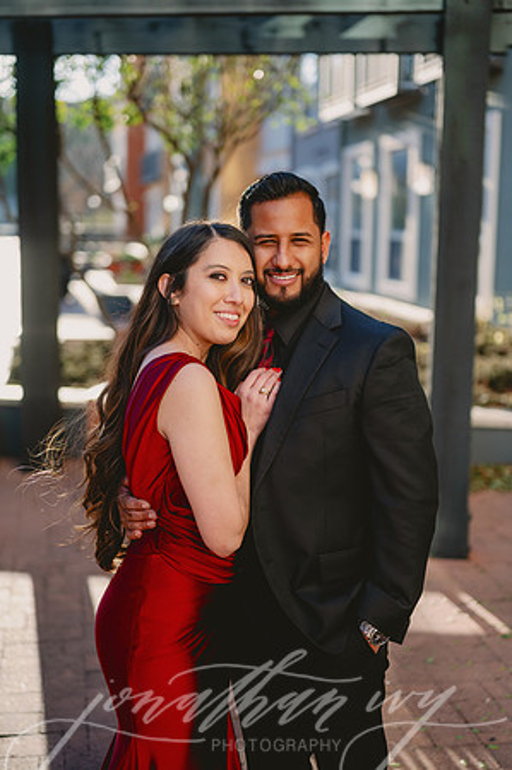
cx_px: 256
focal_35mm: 50
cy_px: 385
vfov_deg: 39.6
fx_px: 1069
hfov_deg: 26.9
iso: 640
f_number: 2
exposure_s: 1/5000
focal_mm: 50
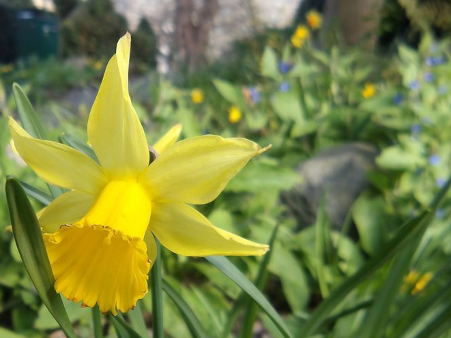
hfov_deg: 38.3
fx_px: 639
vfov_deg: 29.1
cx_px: 135
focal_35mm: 49
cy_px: 264
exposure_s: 1/117
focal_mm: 4.9
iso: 100
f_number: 3
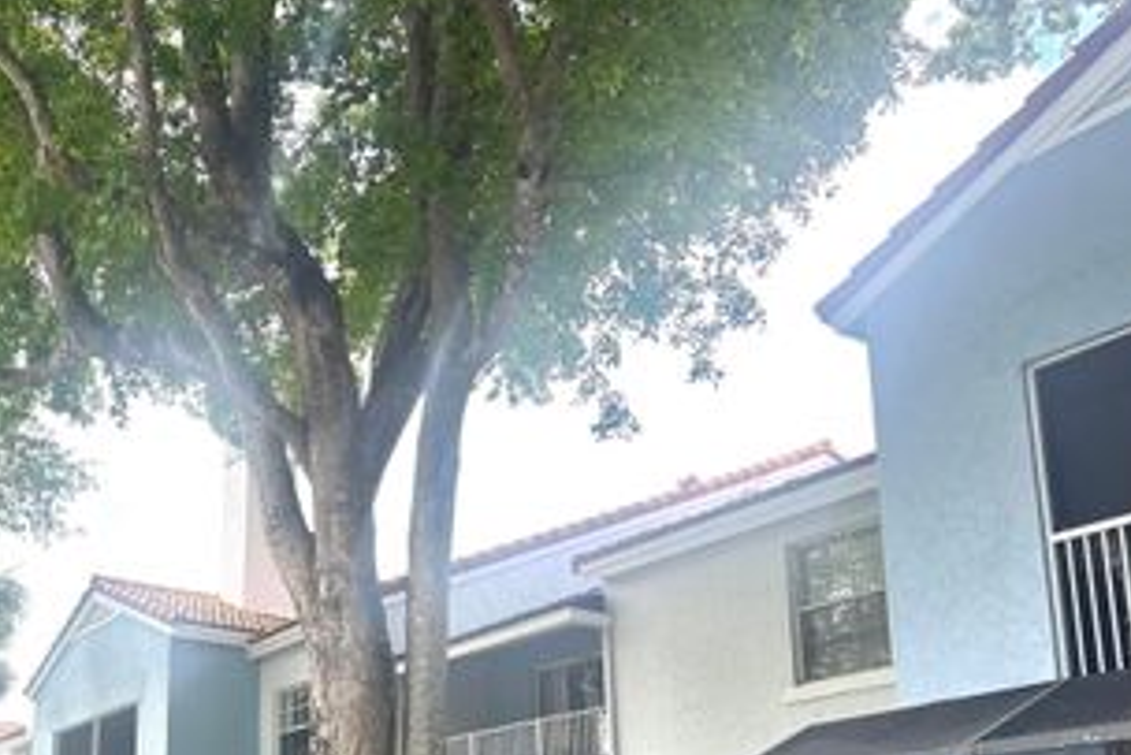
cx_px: 327
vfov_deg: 31.3
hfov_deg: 46.2
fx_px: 1289
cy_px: 664
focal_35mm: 41
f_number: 1.78
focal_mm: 6.86
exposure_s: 1/1062
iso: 80
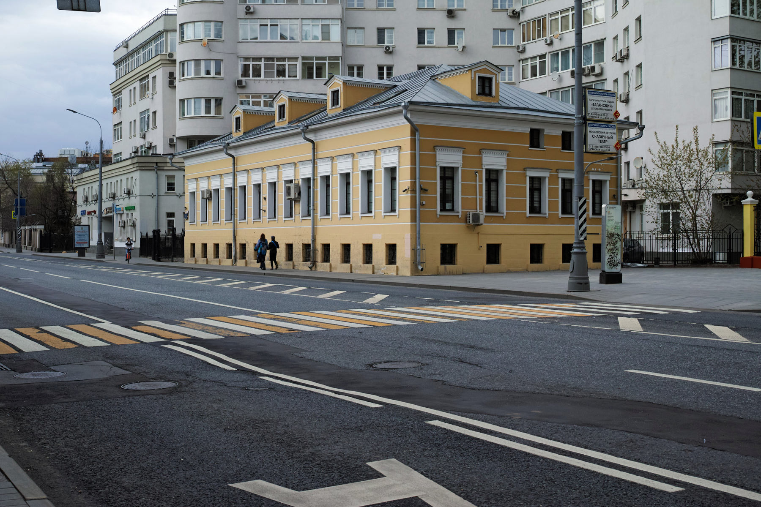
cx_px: 380
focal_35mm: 45
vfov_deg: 29.9
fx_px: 951
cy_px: 254
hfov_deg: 43.6
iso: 100
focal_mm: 30
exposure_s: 1/200
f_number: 5.6
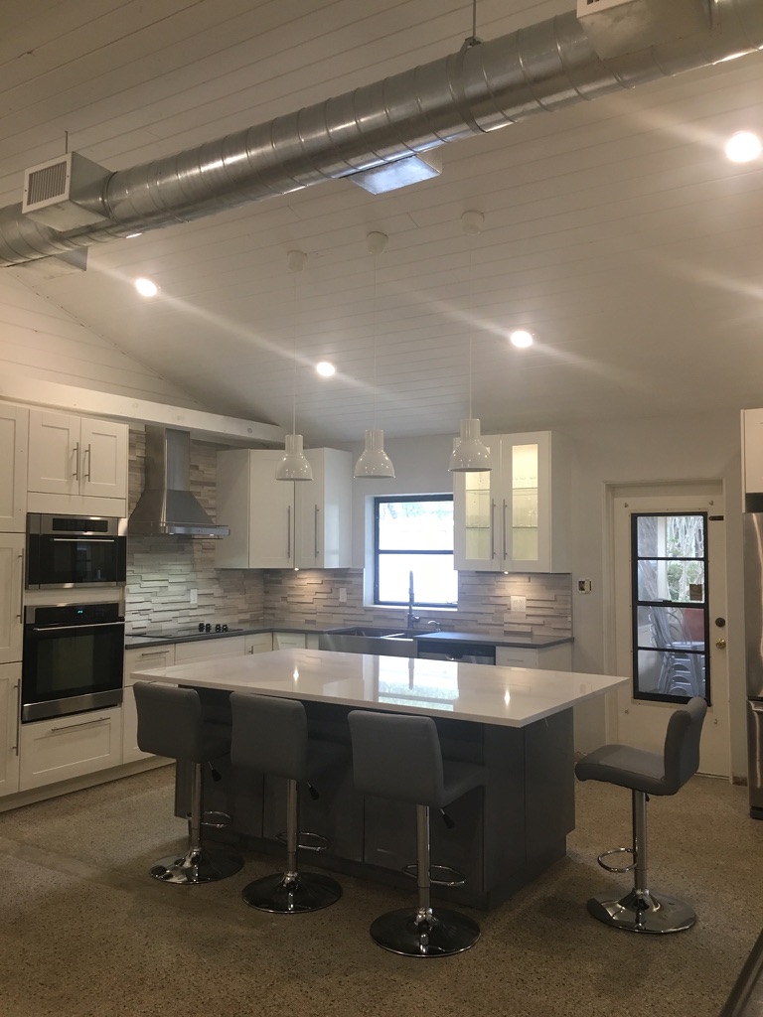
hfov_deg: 48.2
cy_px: 508
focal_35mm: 29
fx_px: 852
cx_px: 382
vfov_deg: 61.7
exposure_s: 1/30
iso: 100
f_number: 2.2
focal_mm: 4.15
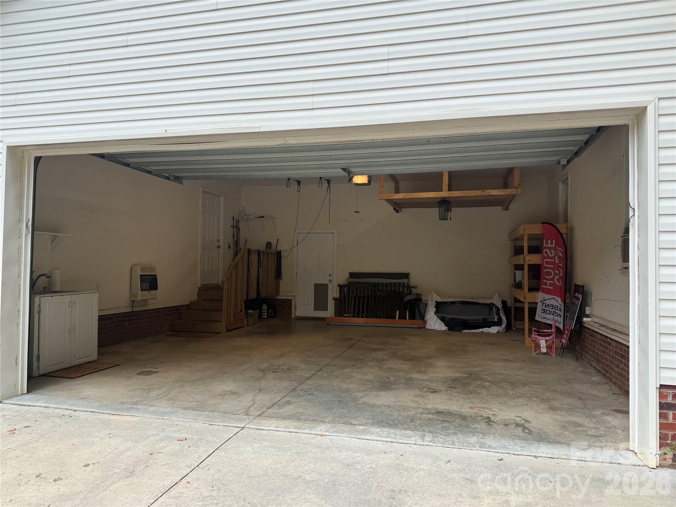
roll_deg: -1.1
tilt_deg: +3.1
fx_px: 469
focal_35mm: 24
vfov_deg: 56.8
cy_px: 254
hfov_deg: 71.6
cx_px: 338
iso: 80
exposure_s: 1/858
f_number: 1.78
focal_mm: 6.76
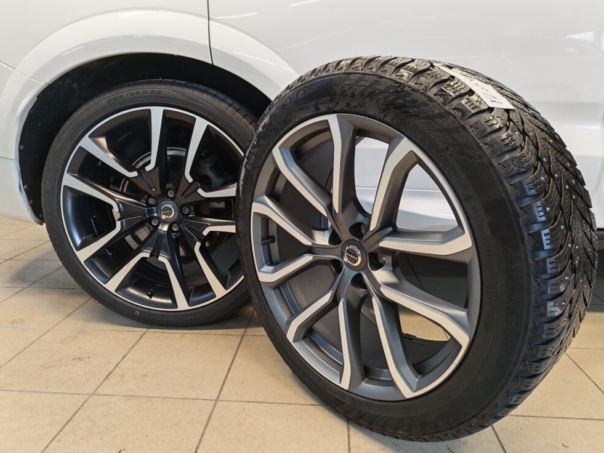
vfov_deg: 56.8
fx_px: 419
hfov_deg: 71.6
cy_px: 225
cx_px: 299
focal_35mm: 24
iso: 64
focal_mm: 5.4
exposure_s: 1/50
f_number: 1.6
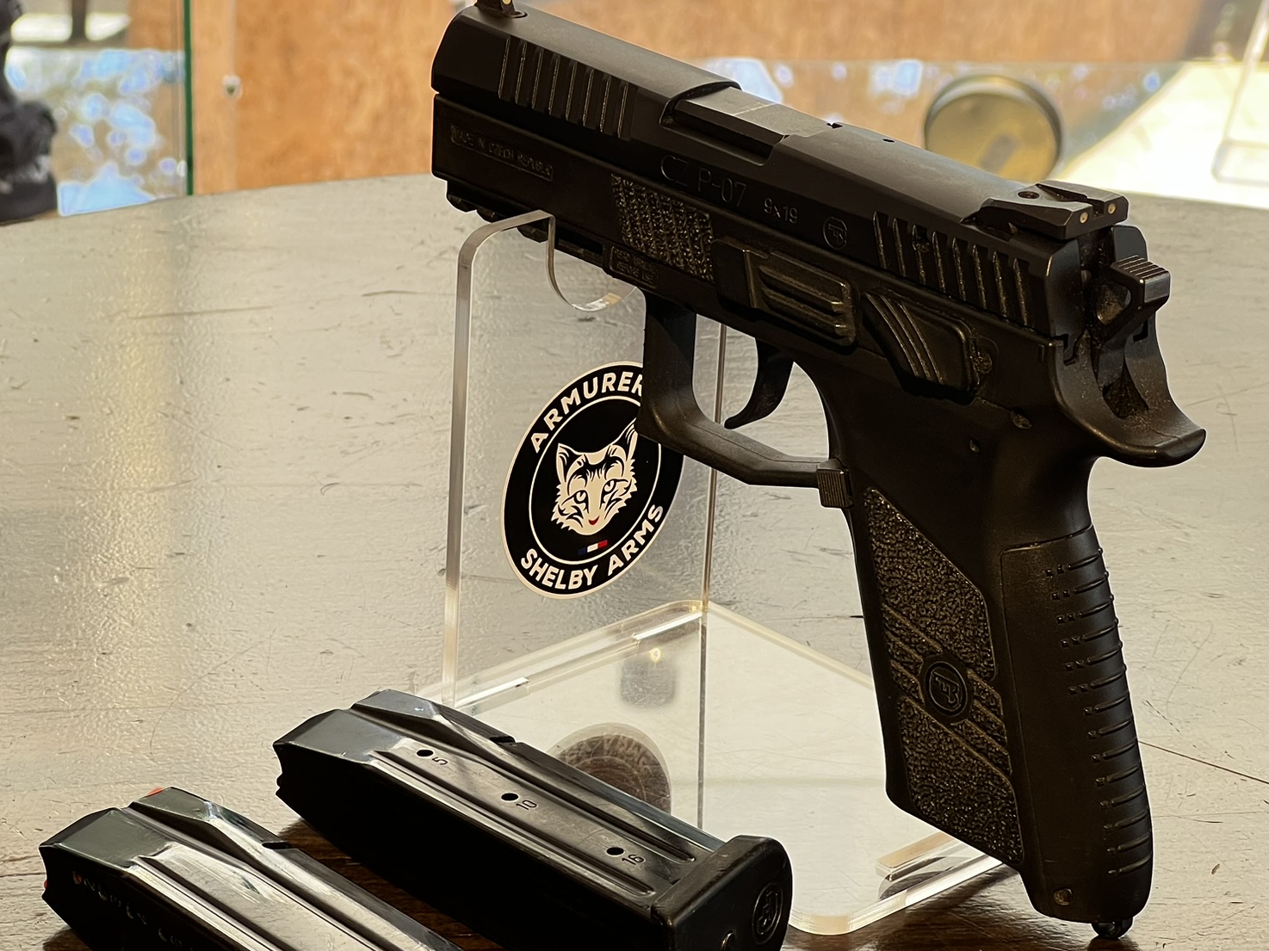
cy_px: 481
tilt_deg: -22.7
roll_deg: -1.2
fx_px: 3922
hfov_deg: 18.4
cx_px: 623
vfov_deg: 13.8
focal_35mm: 107
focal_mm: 9
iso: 100
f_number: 2.8
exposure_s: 1/100
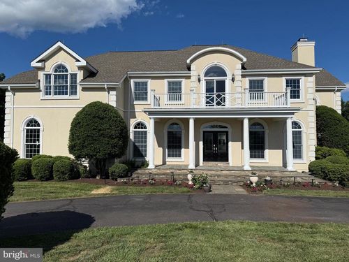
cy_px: 131
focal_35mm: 24
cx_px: 174
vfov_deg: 56.8
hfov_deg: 71.6
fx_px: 242
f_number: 1.78
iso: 80
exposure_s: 1/11905
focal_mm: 6.76
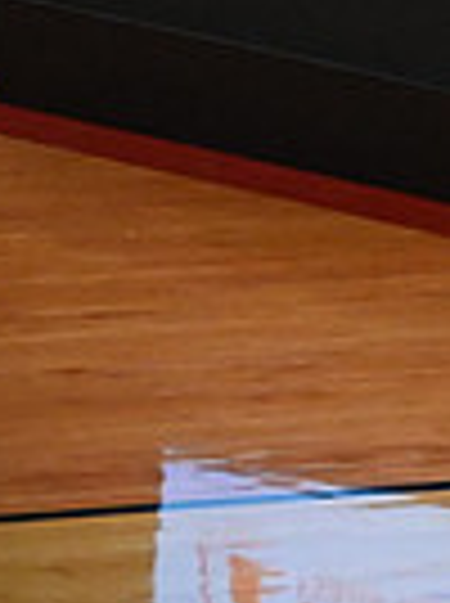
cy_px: -218
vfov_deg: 1.6
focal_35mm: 1250
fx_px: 21736
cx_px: -846
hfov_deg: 1.2
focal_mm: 200
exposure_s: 1/400
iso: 6400
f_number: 4
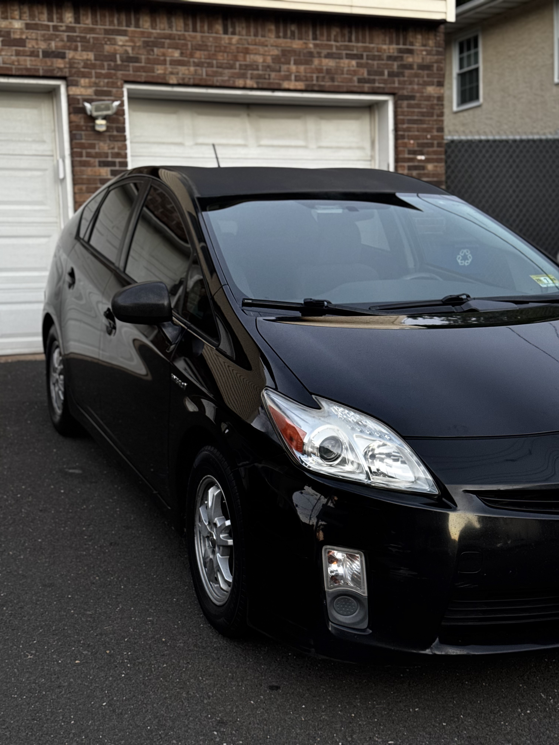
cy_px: 372
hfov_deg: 30.3
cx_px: 280
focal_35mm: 48
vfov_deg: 39.7
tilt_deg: -6.1
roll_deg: +2.0
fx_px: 1034
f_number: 1.78
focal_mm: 6.76
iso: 80
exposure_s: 1/60
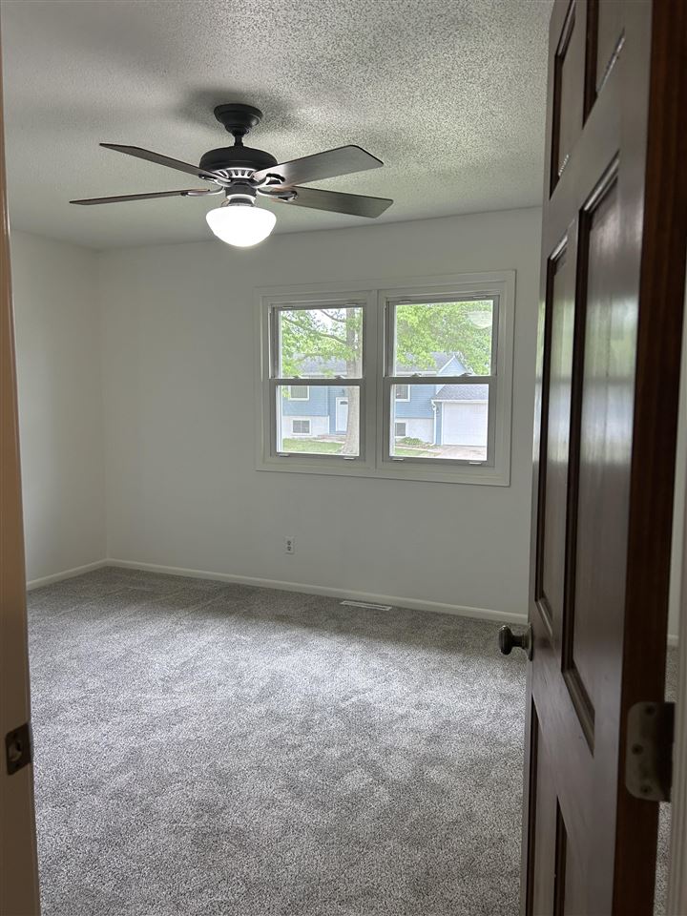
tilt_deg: -3.7
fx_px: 688
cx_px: 344
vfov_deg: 67.3
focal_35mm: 26
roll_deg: +0.8
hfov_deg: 53.1
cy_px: 458
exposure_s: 1/120
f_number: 1.5
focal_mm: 5.7
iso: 125
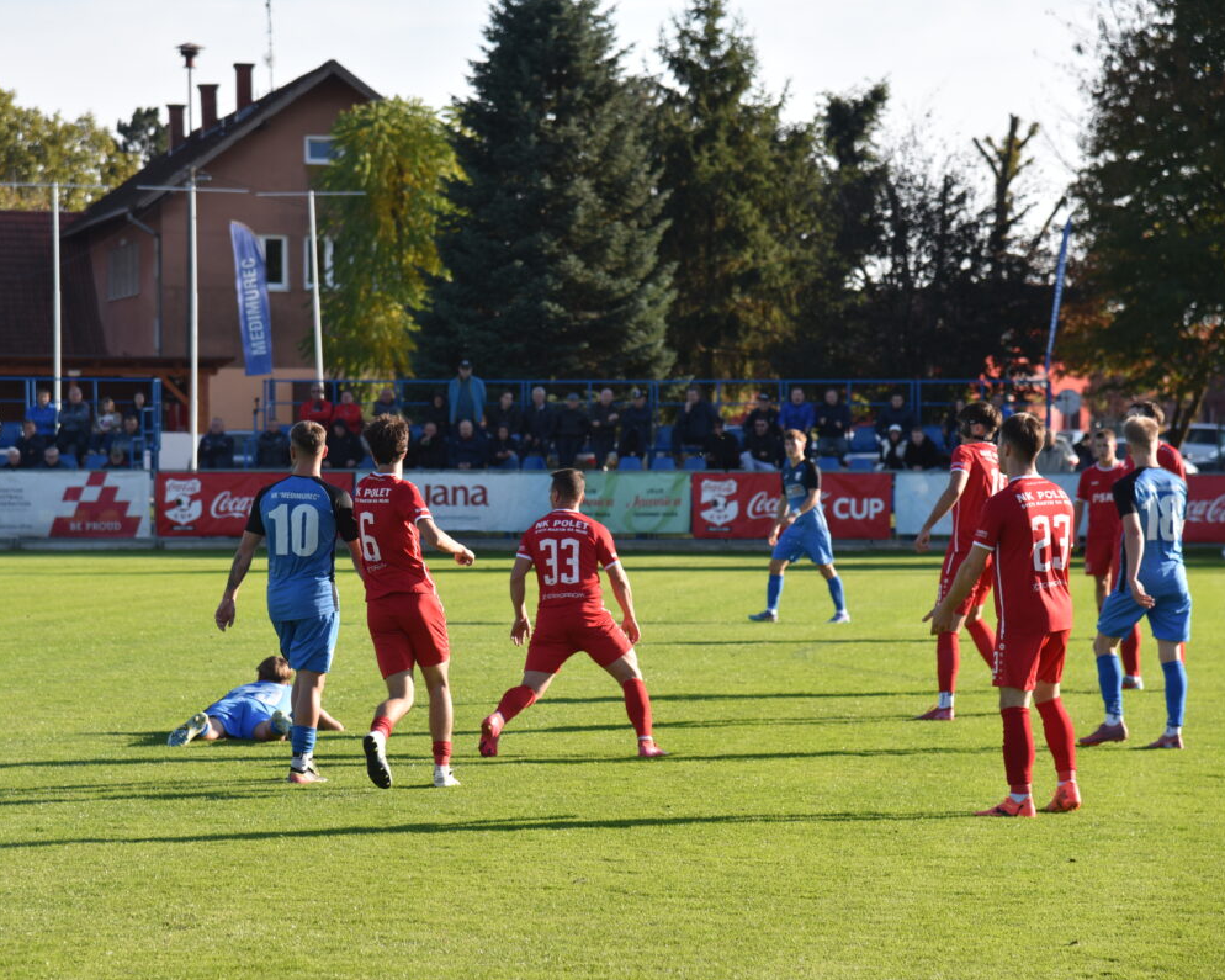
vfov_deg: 11.3
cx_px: 557
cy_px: 491
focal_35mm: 136
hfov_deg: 14.2
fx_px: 4930
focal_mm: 120
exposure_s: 1/500
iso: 200
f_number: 5.6
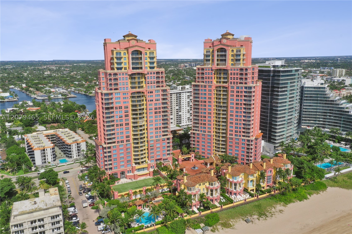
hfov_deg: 65.5
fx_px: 274
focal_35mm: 28
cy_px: 117
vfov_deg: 46.4
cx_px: 176
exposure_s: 1/800
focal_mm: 10.26
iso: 100
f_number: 6.3
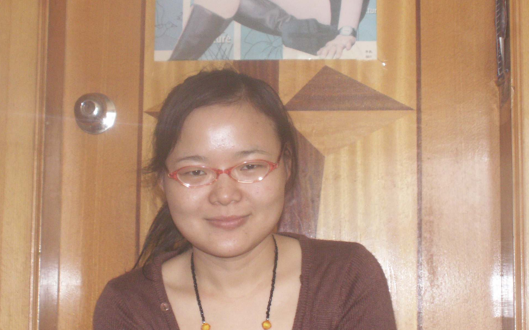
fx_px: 1096
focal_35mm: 76
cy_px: 166
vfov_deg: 17.2
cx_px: 230
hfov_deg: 27.1
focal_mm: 8.13
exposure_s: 1/40
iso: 160
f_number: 3.2
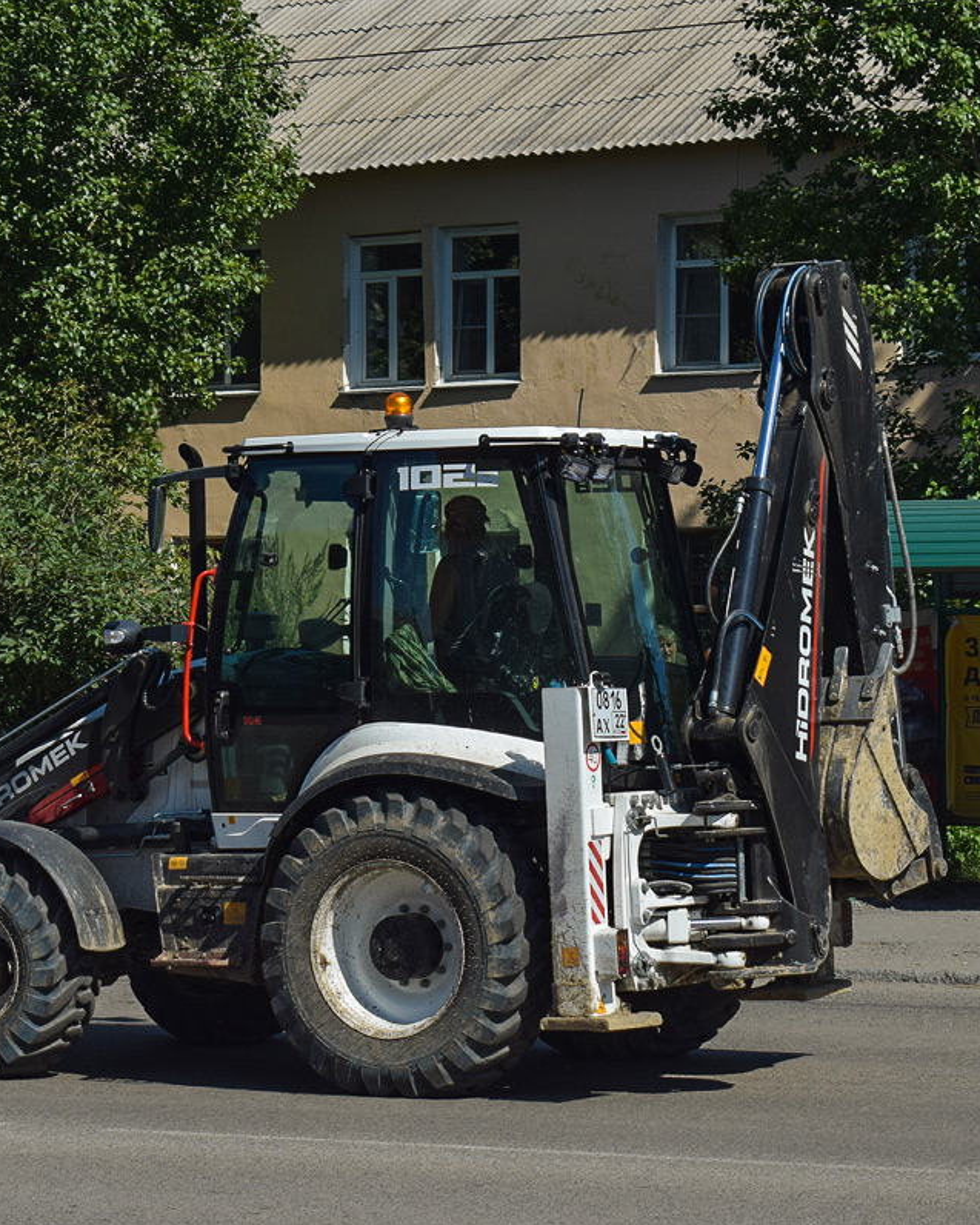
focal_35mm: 117
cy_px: 614
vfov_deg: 16.5
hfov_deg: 13.2
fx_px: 4230
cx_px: 278
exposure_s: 1/1250
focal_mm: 55
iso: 200
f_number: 7.1
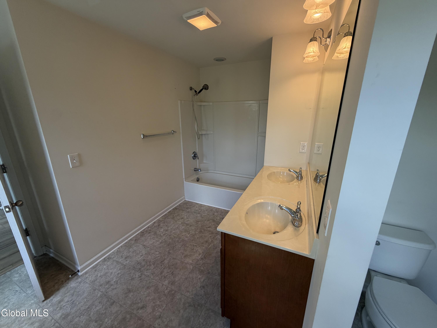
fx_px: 177
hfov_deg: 102.1
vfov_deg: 85.7
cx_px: 218
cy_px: 164
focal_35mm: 14
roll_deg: +0.3
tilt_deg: -15.8
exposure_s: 1/120
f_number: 2.2
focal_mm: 2.22
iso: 100
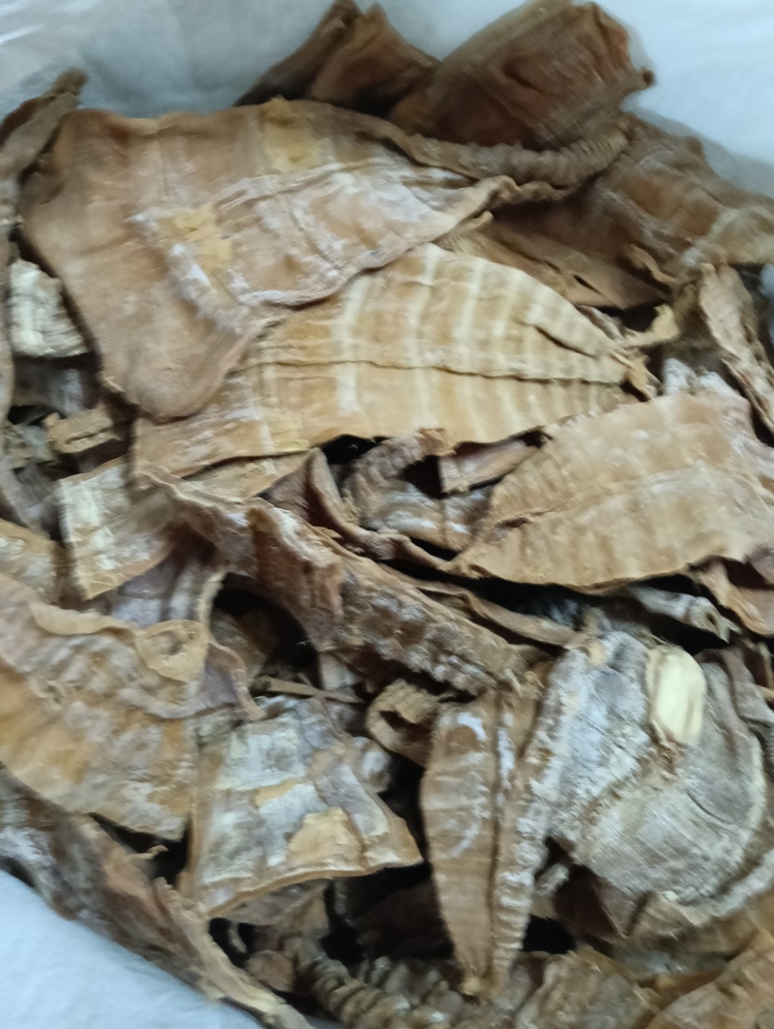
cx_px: 387
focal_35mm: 27
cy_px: 514
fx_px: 803
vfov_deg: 65.3
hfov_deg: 51.5
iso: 1250
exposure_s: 1/16.7
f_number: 1.8
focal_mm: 3.98
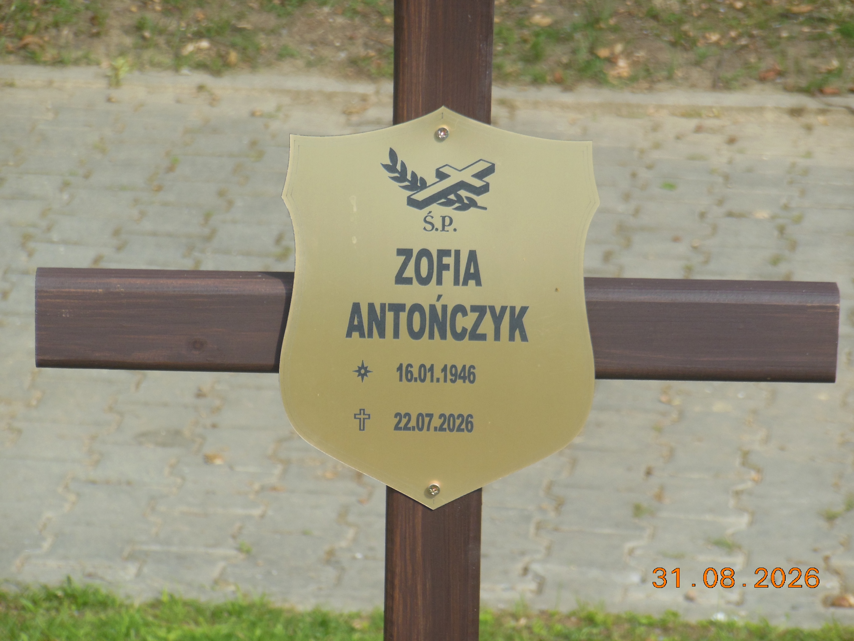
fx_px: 5403
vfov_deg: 6.8
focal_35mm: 219
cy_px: 320
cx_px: 427
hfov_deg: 9.0
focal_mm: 39.1
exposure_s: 1/400
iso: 125
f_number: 5.7
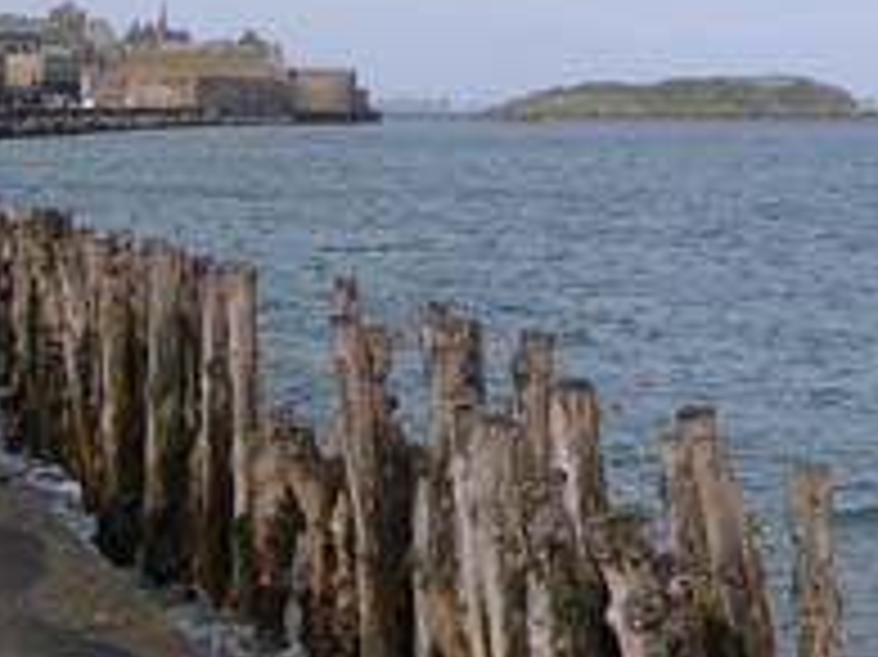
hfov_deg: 17.9
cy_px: -4
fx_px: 2687
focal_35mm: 106
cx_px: 961
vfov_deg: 13.7
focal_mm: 8
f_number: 7.6
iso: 100
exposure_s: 1/208
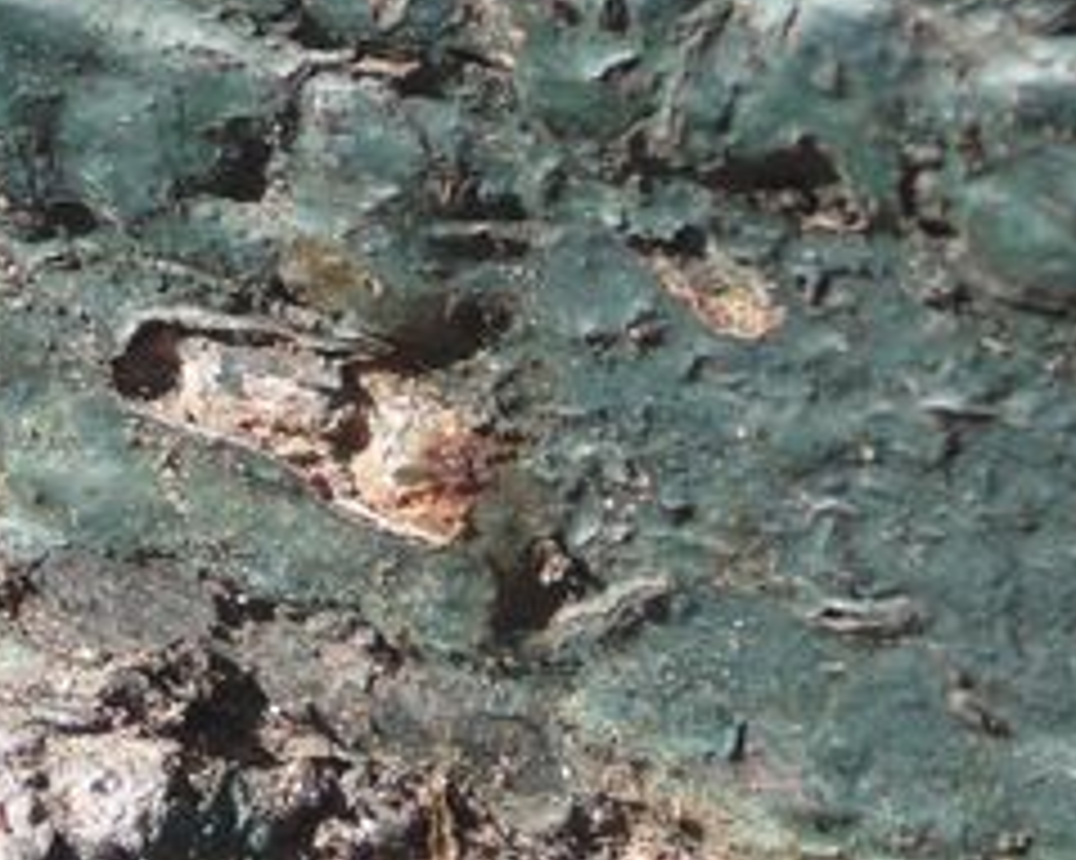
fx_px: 12192
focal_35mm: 383
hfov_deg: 5.0
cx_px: -279
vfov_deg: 4.0
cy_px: 54
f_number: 5.1
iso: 80
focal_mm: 19
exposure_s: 1/200
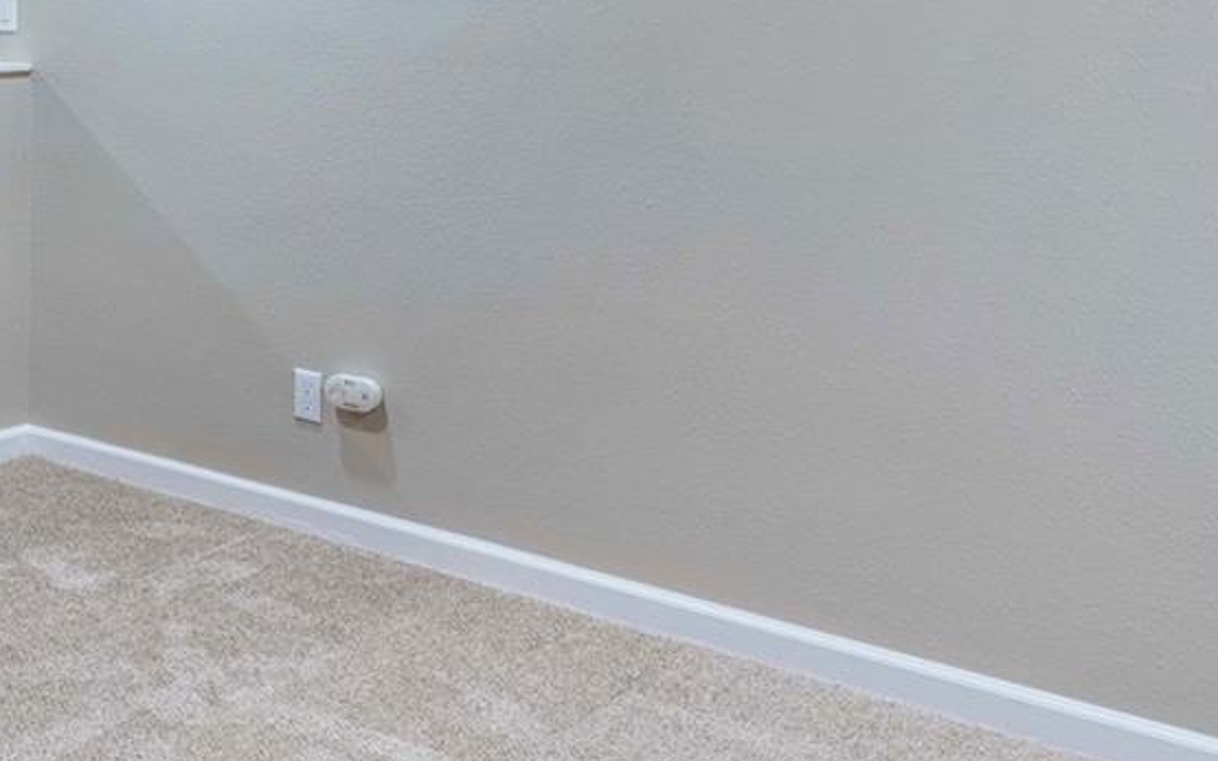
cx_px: -129
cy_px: 13
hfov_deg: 36.1
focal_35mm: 47
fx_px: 1560
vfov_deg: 26.1
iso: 640
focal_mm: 16
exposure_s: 1/250
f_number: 6.3
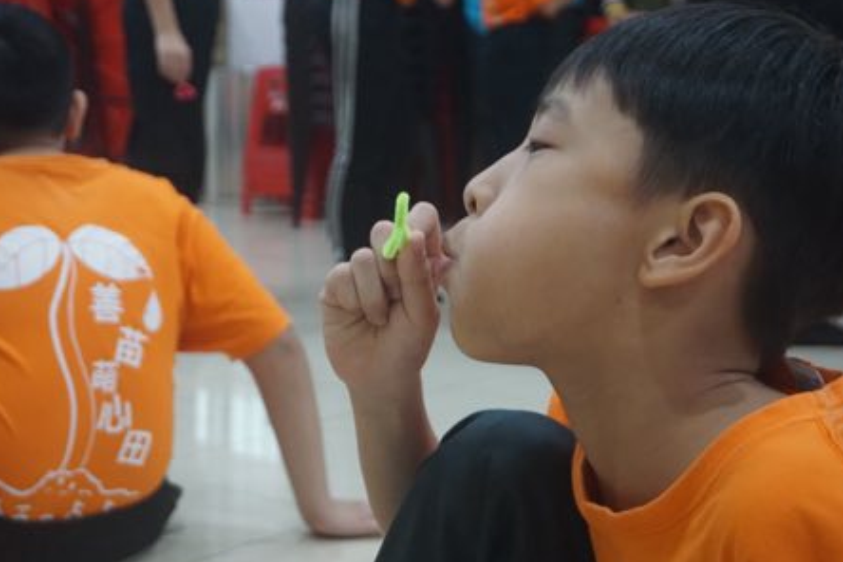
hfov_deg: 30.3
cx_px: 416
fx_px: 1558
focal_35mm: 67
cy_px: 277
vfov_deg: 20.4
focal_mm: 41
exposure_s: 1/80
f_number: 5.6
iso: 3200
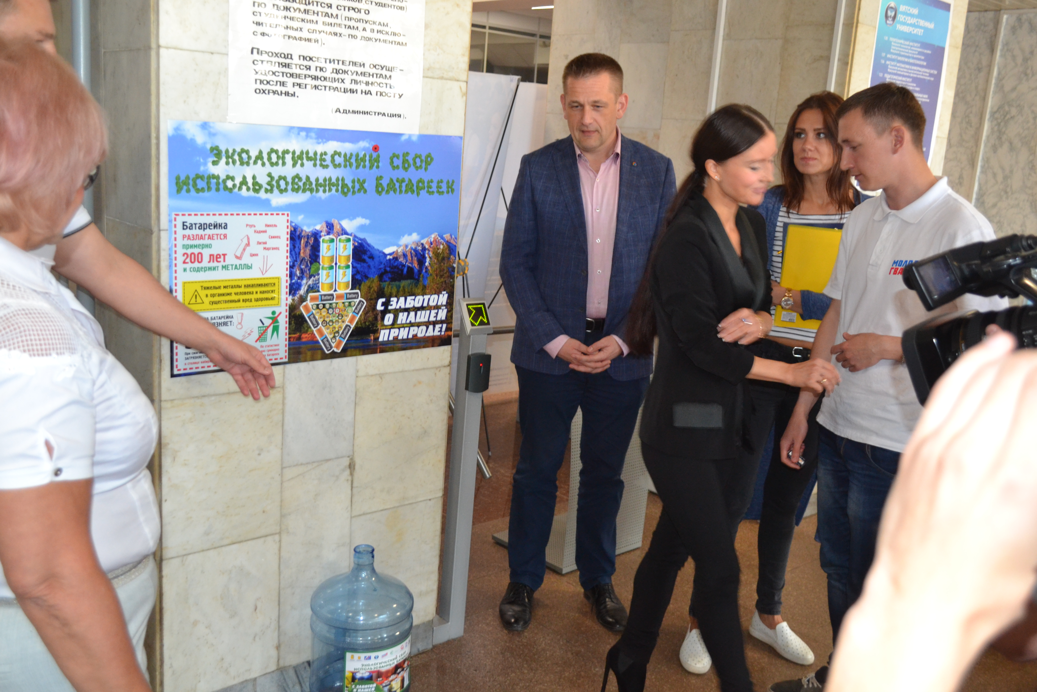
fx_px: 951
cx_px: 518
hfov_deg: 57.2
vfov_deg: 40.0
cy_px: 346
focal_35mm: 33
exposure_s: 1/60
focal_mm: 22
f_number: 4
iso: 1250
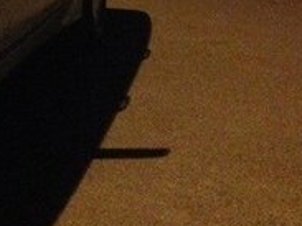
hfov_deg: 15.1
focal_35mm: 119
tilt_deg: -3.4
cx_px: -175
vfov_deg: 12.0
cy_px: -97
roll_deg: -0.7
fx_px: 1038
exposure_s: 1/17
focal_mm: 4.12
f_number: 2.4
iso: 800
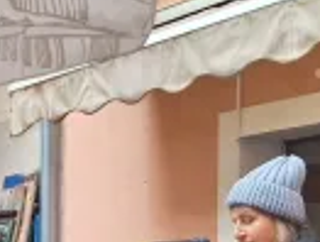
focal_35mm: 105
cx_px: -83
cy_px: 325
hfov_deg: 17.6
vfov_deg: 13.6
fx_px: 973
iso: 40
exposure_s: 1/236
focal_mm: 5.54
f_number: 1.8
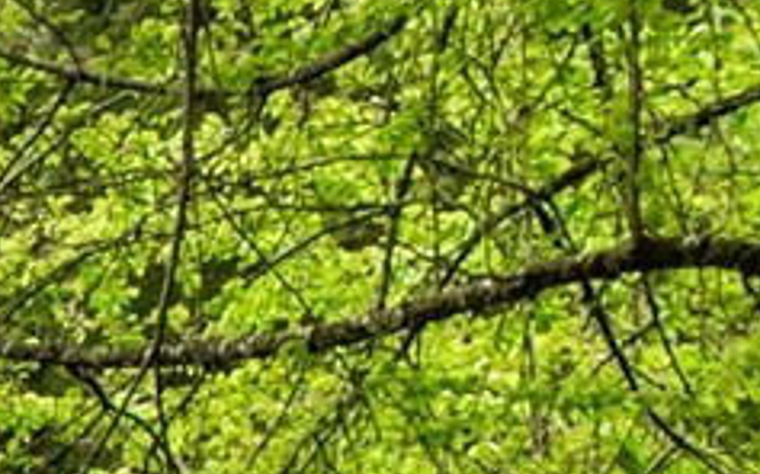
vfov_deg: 9.1
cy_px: 1076
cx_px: -1227
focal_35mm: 131
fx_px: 2713
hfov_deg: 11.9
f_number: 7.1
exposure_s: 1/30
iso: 125
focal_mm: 18
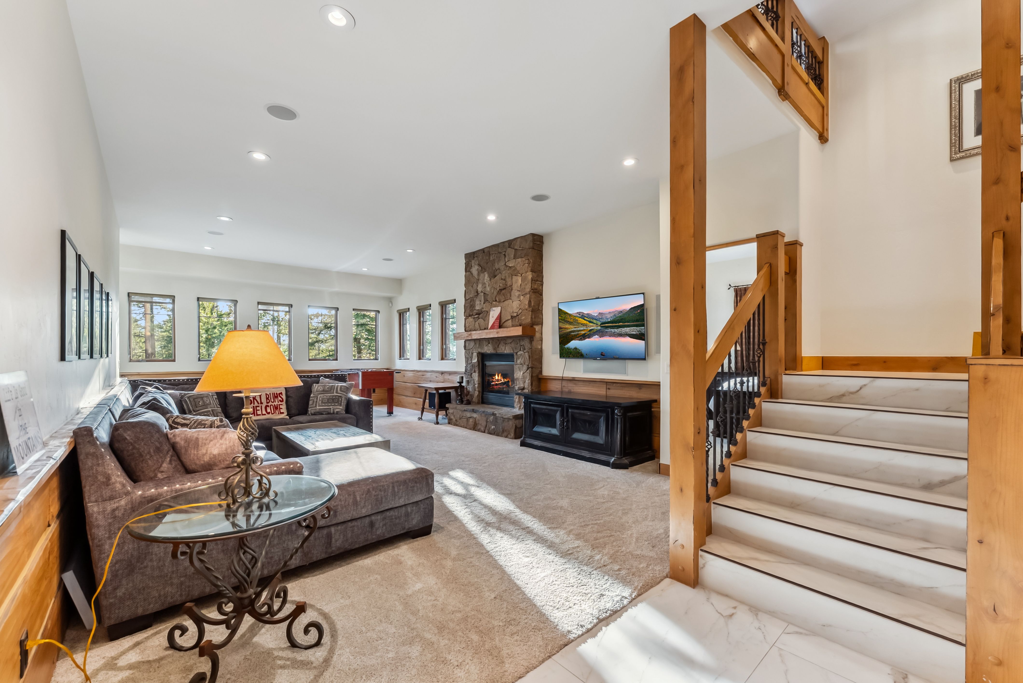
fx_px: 398
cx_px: 512
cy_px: 342
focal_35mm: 14
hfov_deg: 104.2
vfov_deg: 81.3
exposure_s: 1/20
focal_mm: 14
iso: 800
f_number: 8
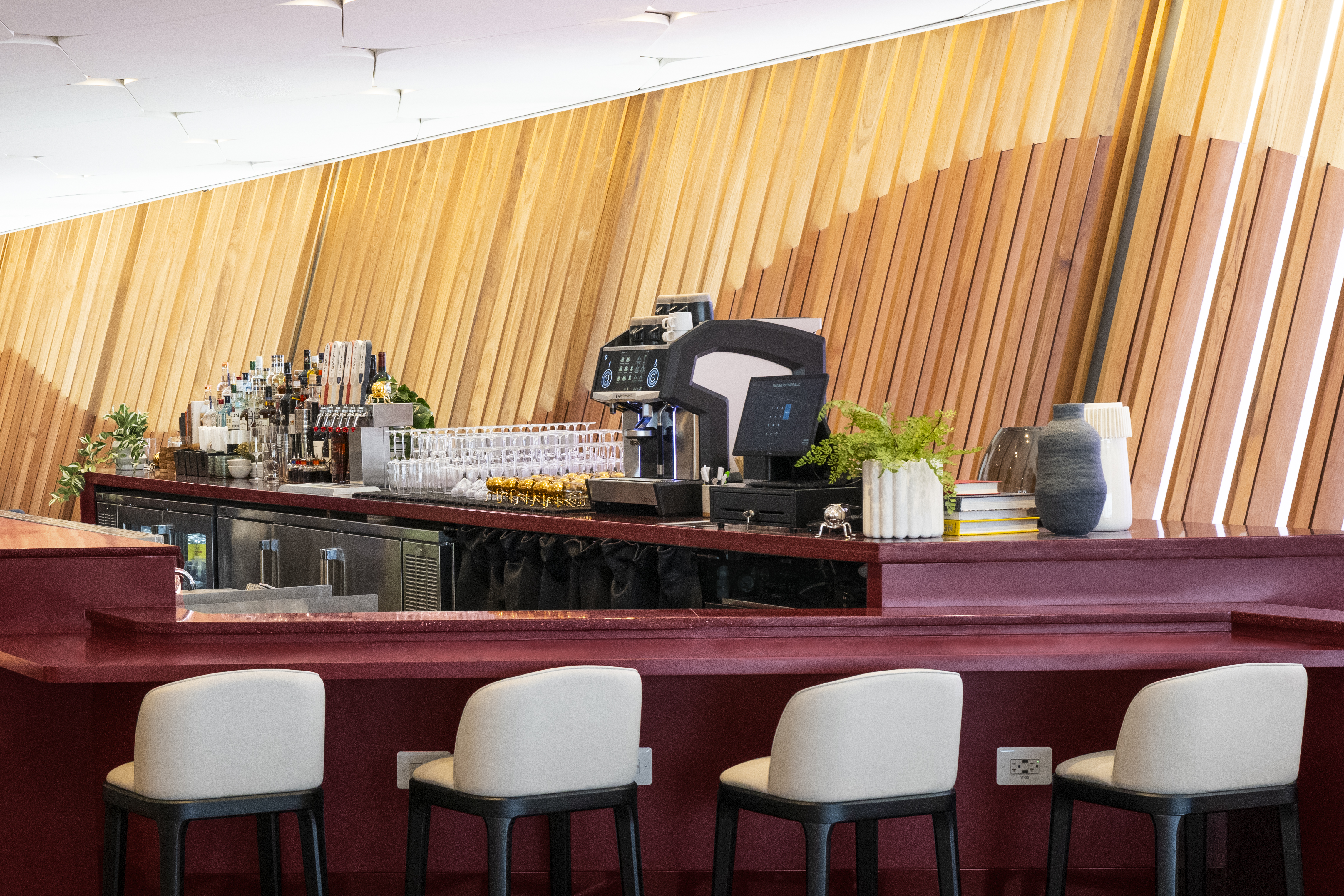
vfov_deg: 20.9
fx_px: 2426
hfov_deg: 30.4
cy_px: 567
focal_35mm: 65
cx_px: 322
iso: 2000
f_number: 8
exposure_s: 1/80
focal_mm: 36
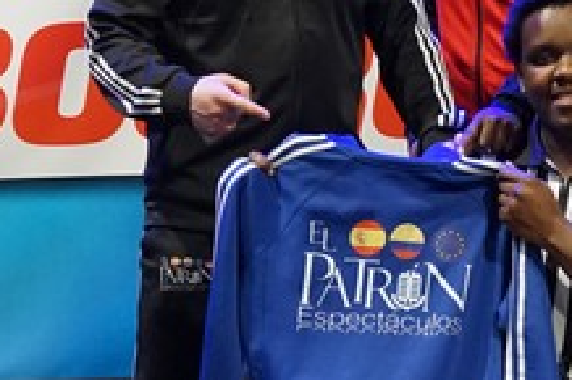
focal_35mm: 141
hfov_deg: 14.5
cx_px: 472
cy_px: 182
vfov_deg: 9.7
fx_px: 2239
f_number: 5.6
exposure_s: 1/60
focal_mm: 30
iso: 3200
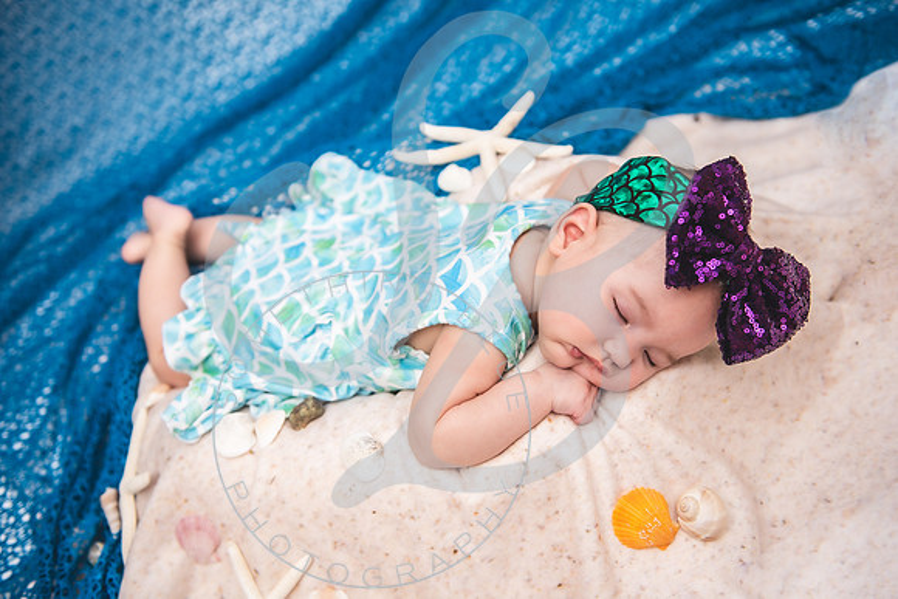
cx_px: 449
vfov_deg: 33.4
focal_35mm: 40
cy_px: 300
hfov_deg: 48.4
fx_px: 998
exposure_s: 1/200
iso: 100
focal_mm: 40
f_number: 3.5
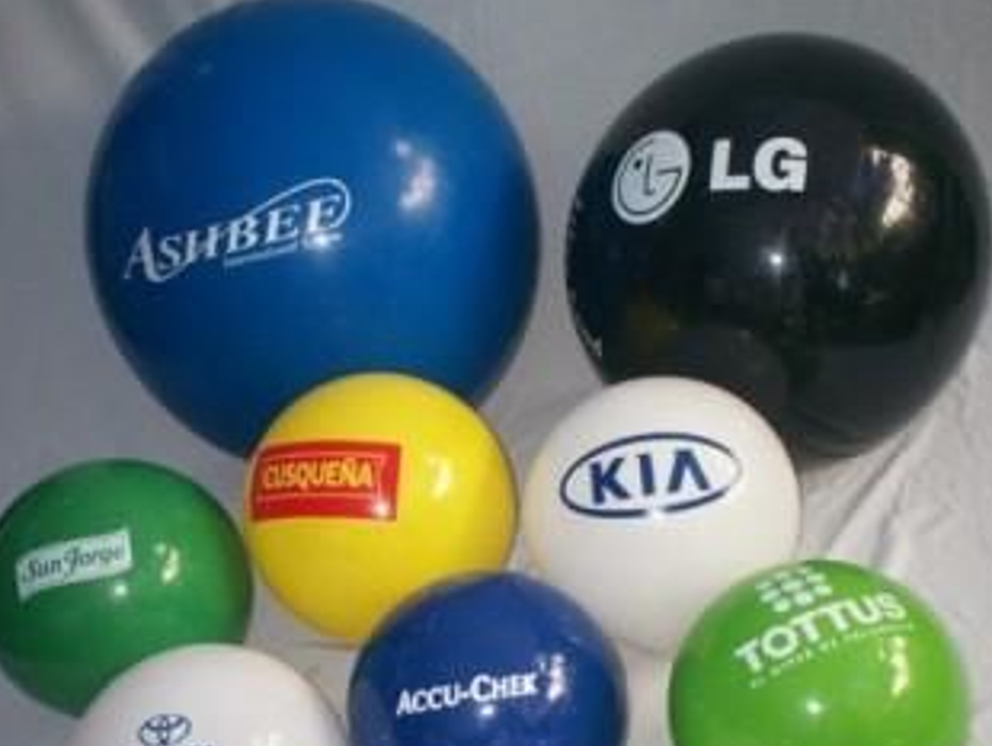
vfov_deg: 27.8
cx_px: 474
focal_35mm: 52
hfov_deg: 36.8
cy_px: 535
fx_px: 1491
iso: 140
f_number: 4.5
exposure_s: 1/60
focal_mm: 6
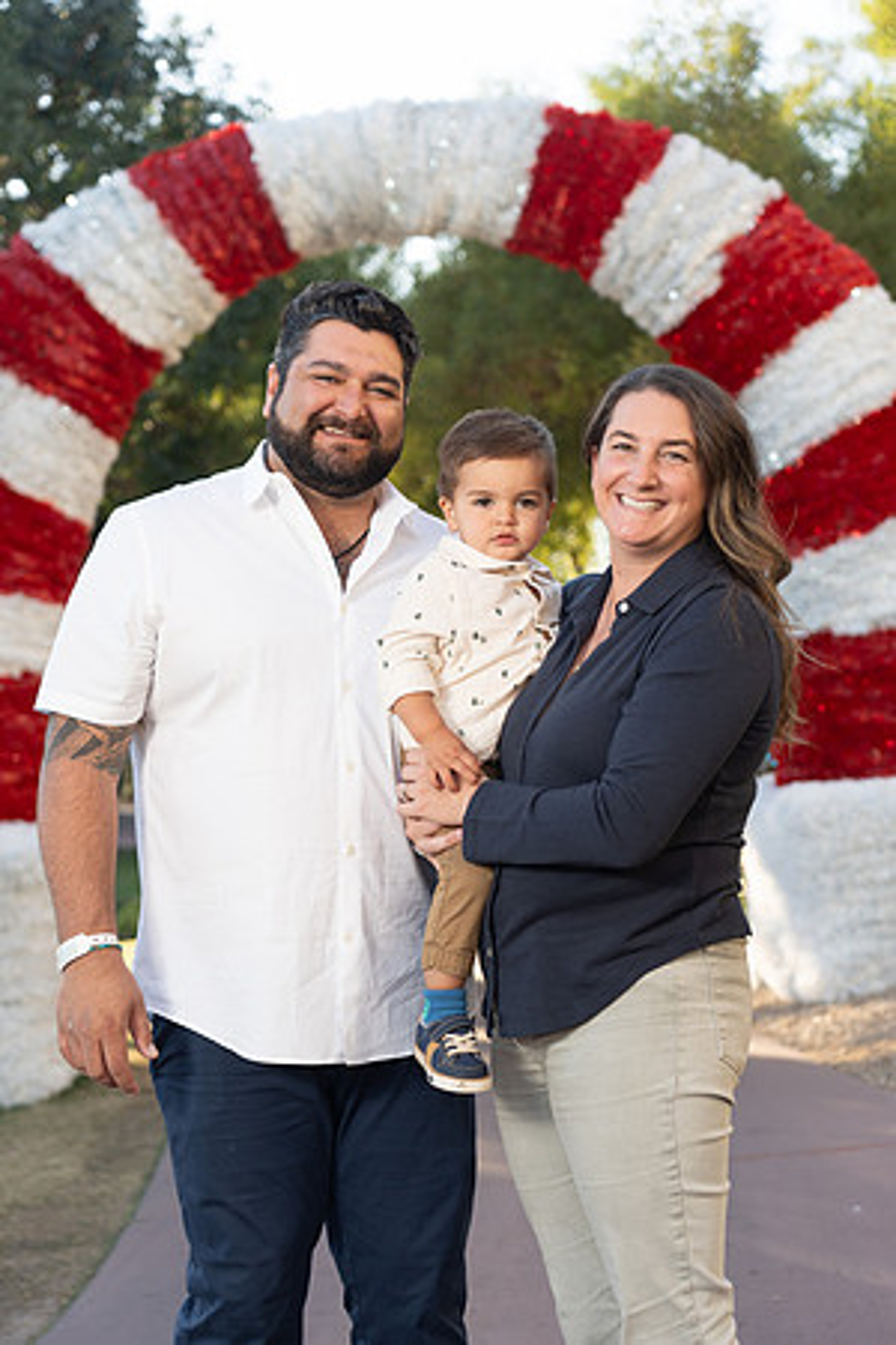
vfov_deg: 32.9
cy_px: 672
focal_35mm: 61
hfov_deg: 22.3
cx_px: 448
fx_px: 2277
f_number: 4
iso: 160
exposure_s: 1/200
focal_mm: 61
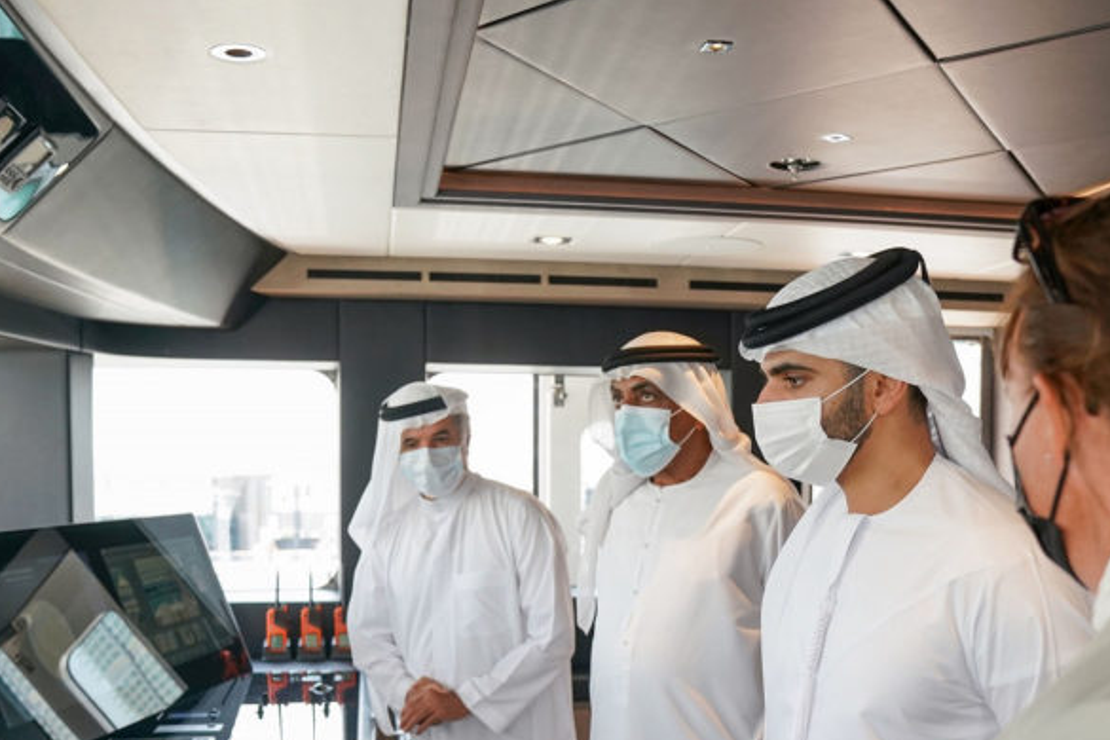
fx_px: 1295
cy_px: 596
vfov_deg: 31.1
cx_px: 615
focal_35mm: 42
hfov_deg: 46.3
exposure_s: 1/800
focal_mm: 24
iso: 1250
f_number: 3.5
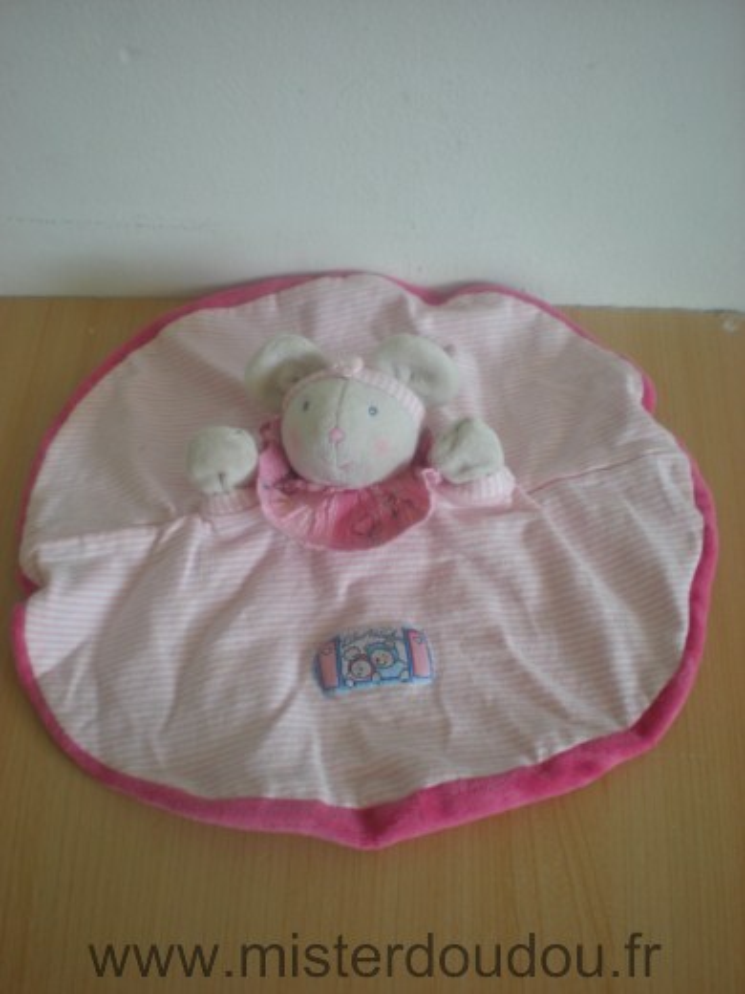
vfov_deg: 49.0
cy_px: 497
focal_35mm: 38
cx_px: 372
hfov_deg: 37.7
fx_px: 1090
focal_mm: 6.3
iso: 64
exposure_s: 1/34.3
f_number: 3.1
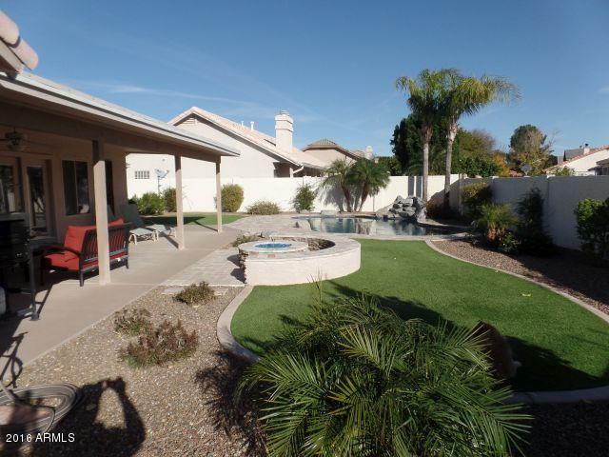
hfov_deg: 73.9
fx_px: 405
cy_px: 228
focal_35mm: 23
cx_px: 304
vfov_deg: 58.9
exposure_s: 1/1500
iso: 80
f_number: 3.5
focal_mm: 4.1
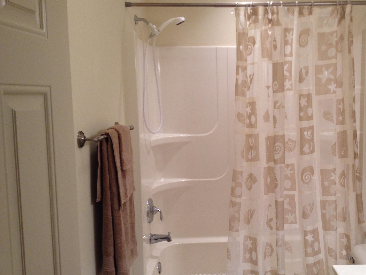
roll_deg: +1.4
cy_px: 139
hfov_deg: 40.8
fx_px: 486
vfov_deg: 31.5
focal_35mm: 46
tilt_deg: -5.5
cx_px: 240
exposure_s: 1/30
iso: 50
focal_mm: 4.28
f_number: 2.4
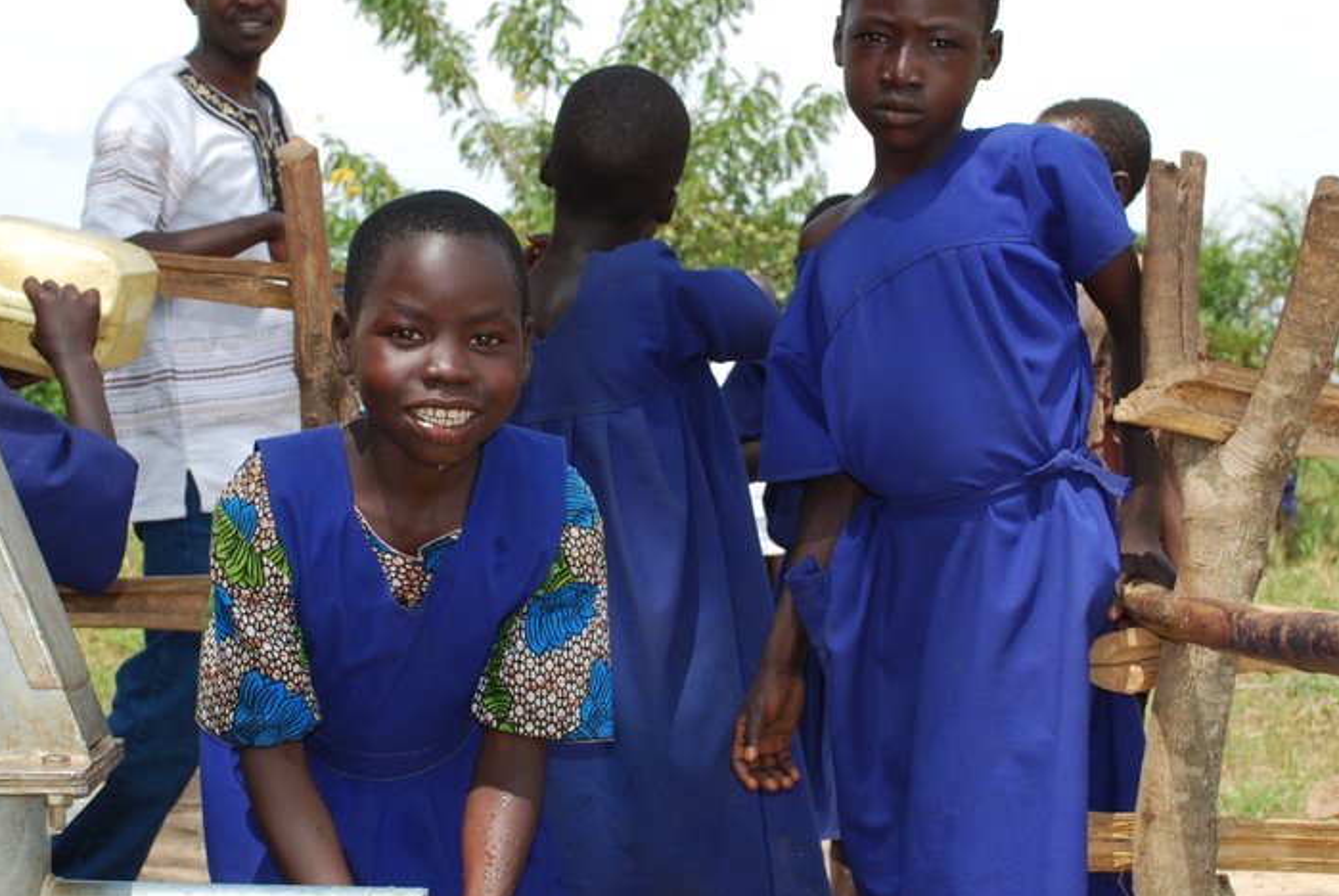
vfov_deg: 21.4
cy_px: 395
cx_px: 607
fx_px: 2373
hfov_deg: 31.5
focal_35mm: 64
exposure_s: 1/200
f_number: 6.3
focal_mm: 29
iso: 100
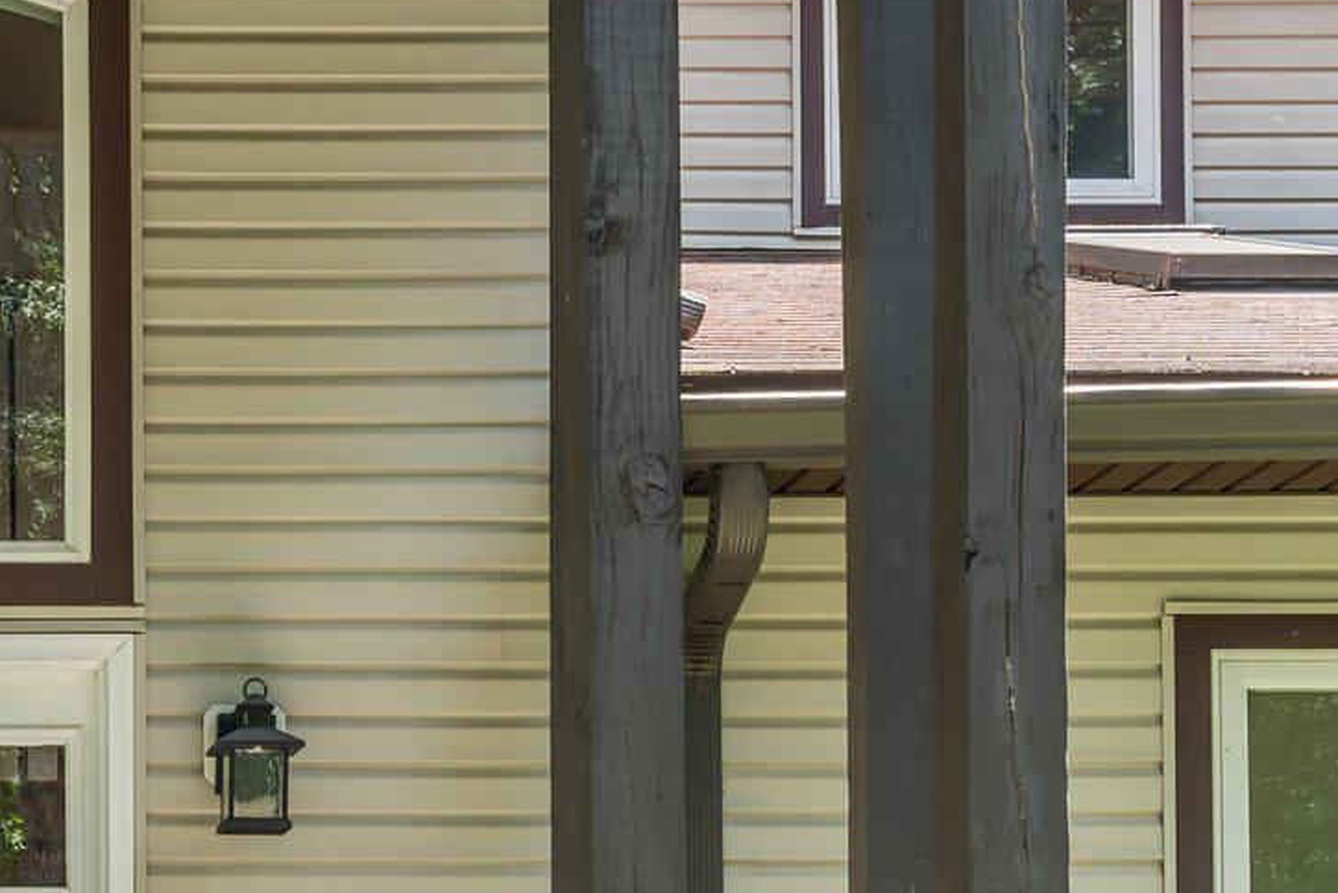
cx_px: -268
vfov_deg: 13.4
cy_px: 1149
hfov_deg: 19.4
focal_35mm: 99
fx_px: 3680
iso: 250
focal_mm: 35
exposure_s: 1/60
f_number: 10
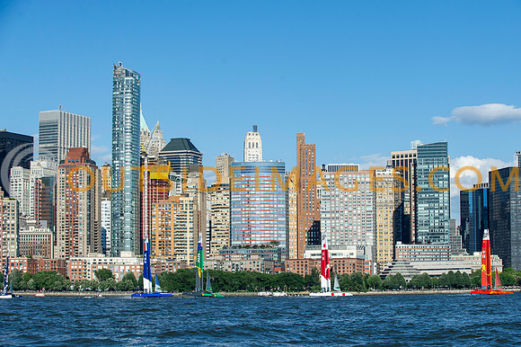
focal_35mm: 86
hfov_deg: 23.7
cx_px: 270
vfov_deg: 15.9
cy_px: 179
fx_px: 1243
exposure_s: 1/2500
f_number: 5.6
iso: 400
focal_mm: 80
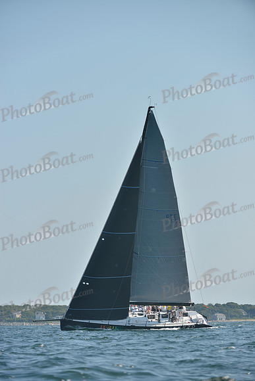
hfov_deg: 6.9
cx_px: 128
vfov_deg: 10.3
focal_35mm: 200
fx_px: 2124
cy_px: 190
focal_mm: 200
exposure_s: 1/2000
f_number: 5
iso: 280
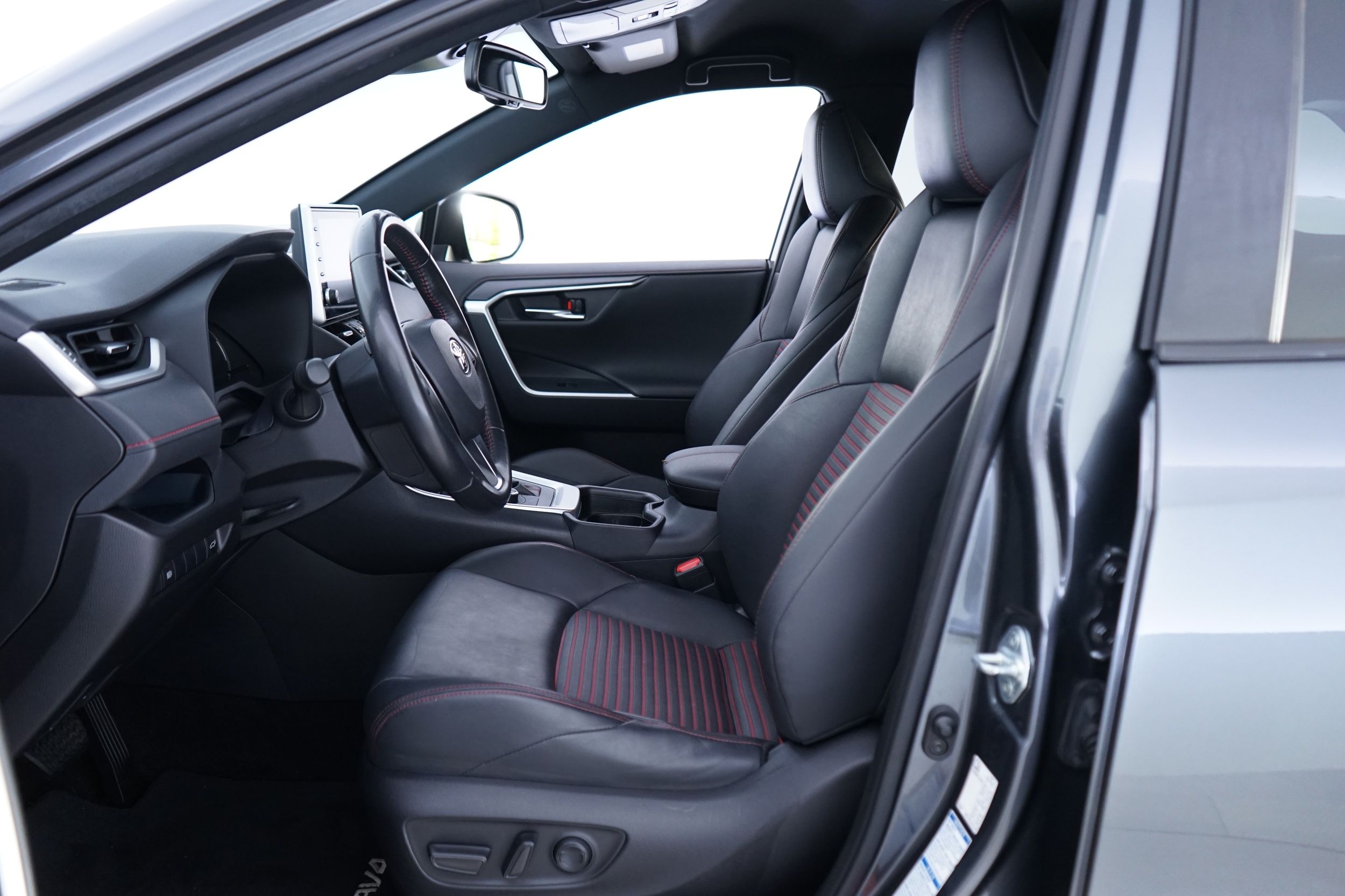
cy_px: 448
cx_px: 672
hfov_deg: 65.5
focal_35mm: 28
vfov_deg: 46.4
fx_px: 1046
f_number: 3.5
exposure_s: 1/13
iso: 1250
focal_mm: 28
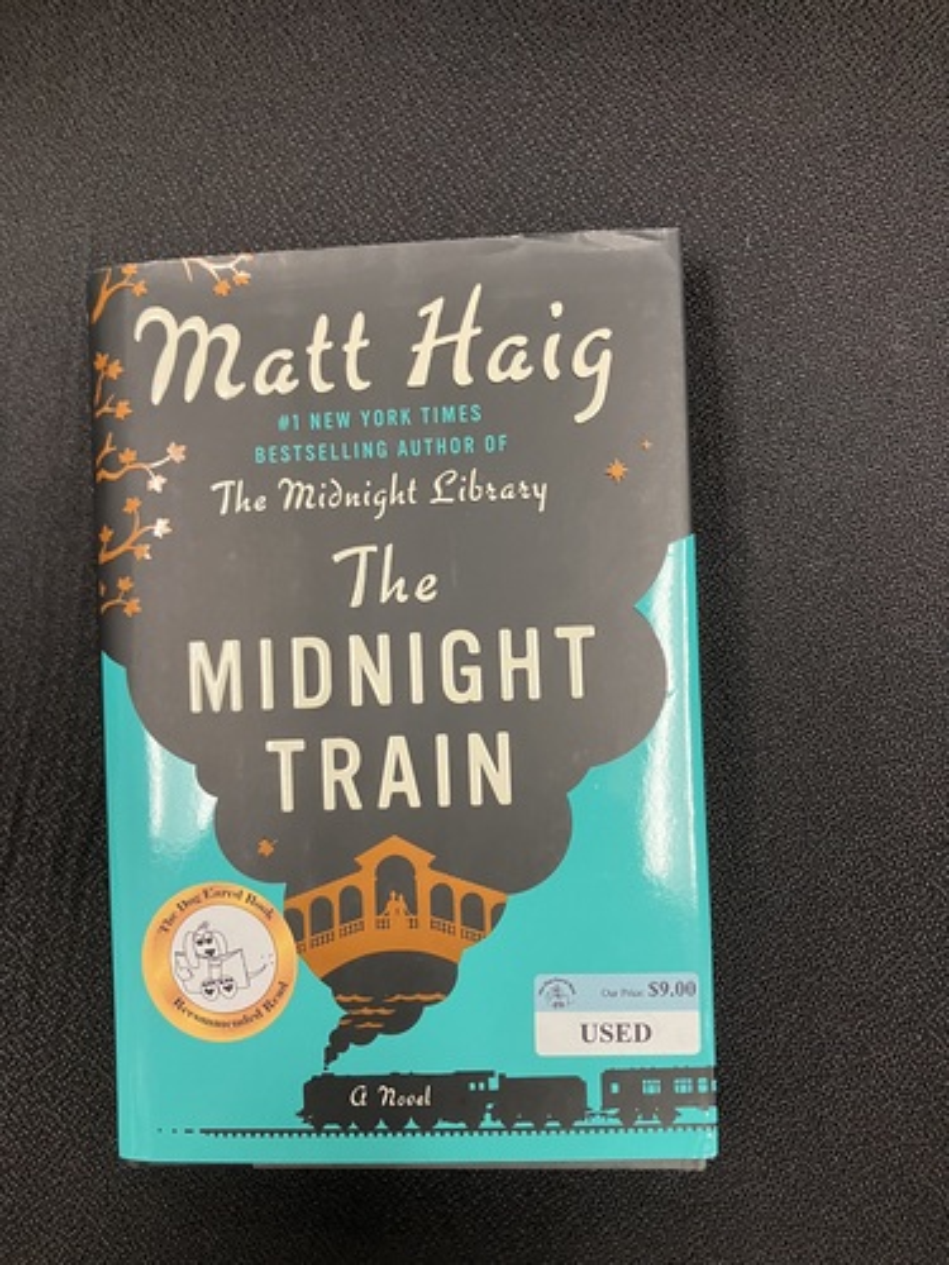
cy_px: 632
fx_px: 1023
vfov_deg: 63.4
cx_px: 474
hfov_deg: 49.7
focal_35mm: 28
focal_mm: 3.99
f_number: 1.8
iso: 160
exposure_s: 1/60
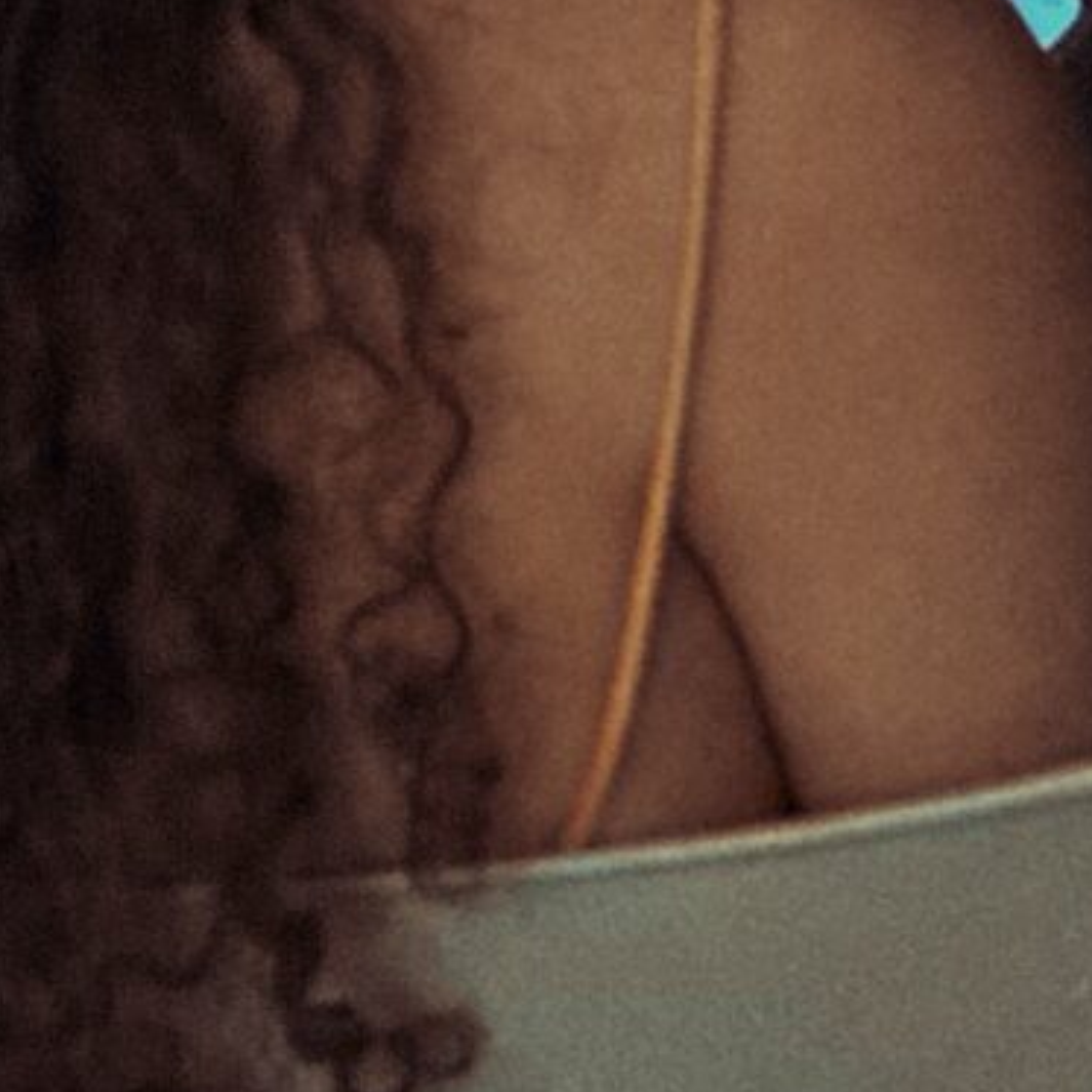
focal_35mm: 467
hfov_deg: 3.8
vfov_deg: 3.7
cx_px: 919
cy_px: -846
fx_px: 16667
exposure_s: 1/15
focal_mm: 9
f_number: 2.8
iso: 500
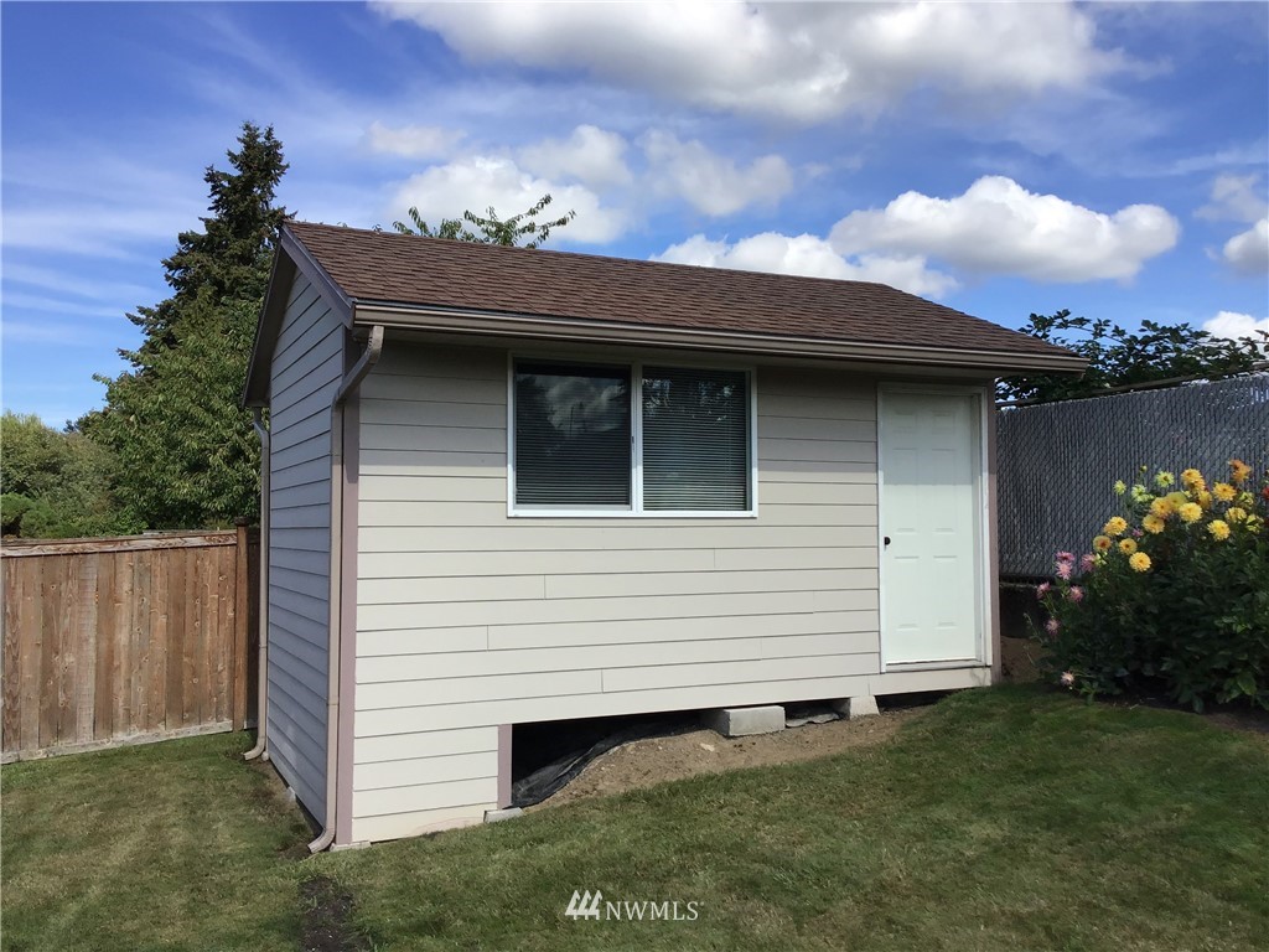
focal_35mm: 31
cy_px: 476
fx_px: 1136
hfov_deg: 58.4
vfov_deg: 45.4
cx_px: 634
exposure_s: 1/1235
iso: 25
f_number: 2.4
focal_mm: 3.3
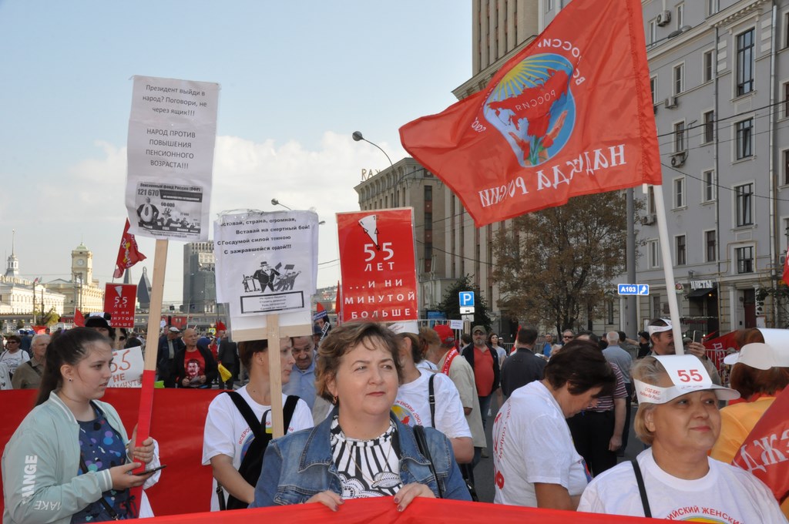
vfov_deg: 28.0
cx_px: 394
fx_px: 1051
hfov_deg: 41.2
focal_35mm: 48
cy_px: 262
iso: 1000
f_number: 22
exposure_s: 1/200
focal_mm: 32
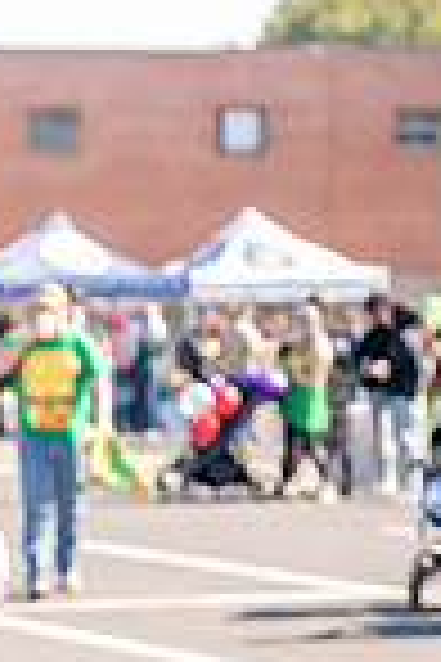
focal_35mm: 215
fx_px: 3950
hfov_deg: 6.3
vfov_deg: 9.5
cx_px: -112
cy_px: 608
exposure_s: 1/200
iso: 100
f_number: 2.8
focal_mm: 70
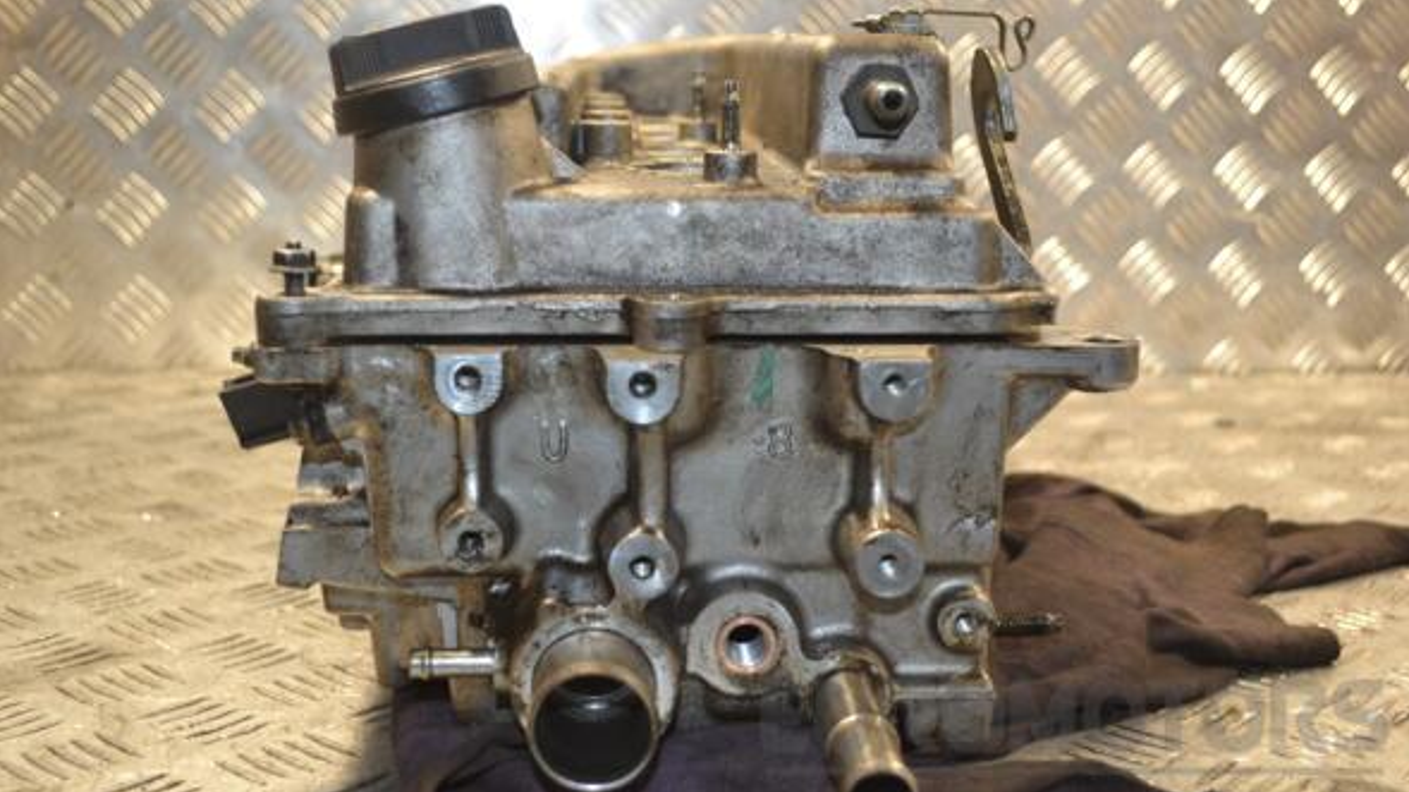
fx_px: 1793
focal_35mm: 48
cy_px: 397
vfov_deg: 24.9
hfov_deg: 42.9
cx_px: 715
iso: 500
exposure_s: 1/60
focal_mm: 30
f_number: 4.5
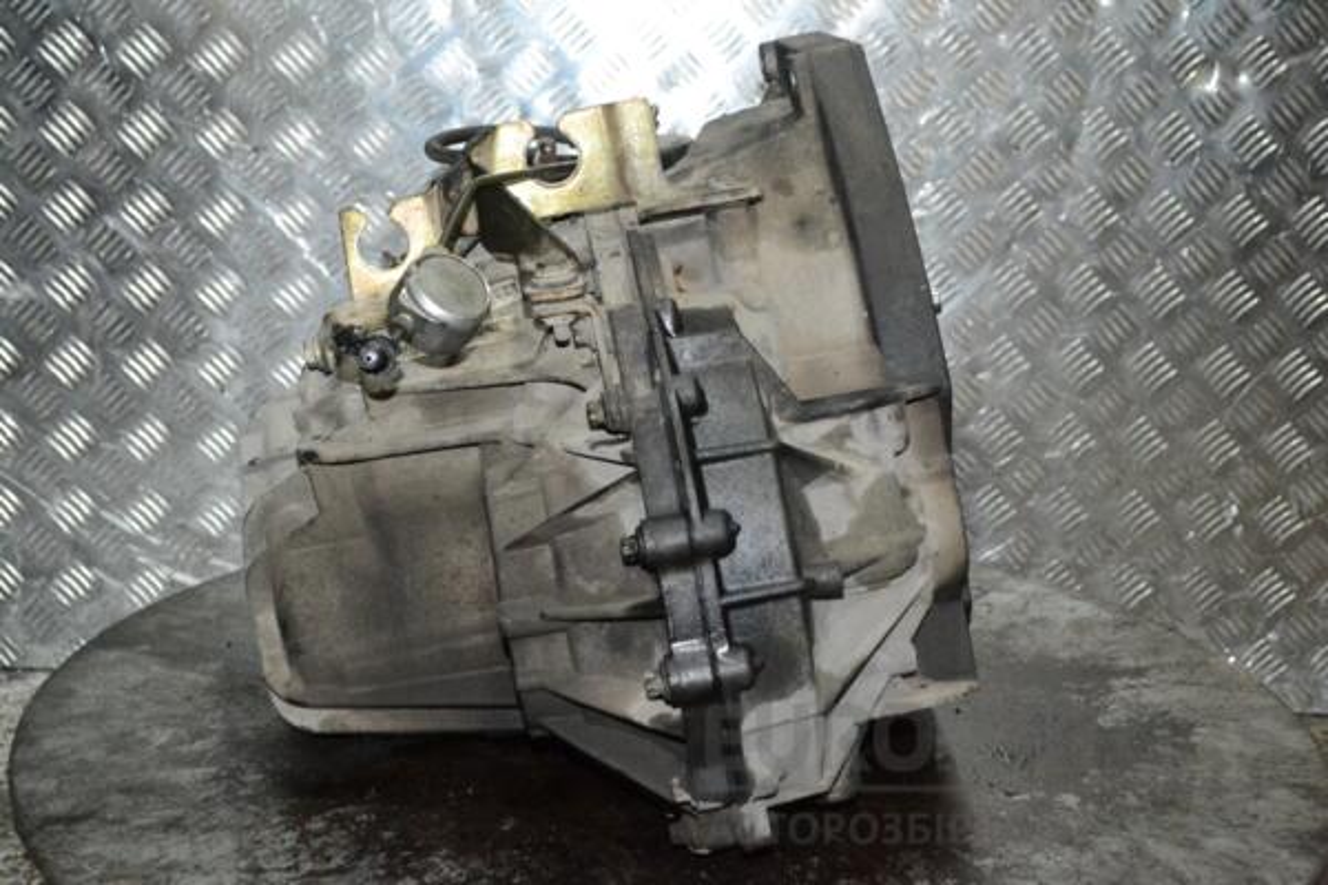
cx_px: 664
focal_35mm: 52
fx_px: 1937
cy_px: 442
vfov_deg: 25.8
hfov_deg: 37.9
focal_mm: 35
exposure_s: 1/60
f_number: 7.1
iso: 3200
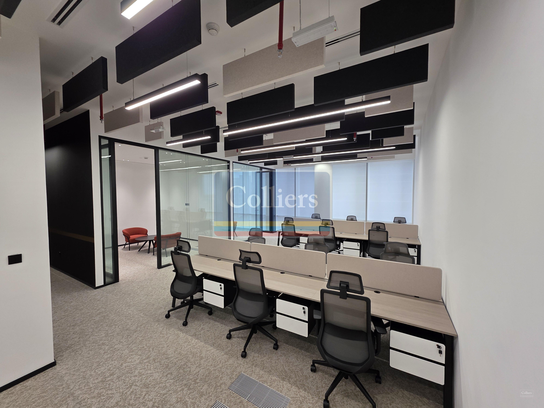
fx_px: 204
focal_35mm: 13
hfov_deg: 106.2
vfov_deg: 89.9
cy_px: 204
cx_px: 272
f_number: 1.9
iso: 100
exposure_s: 1/100
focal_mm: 2.2
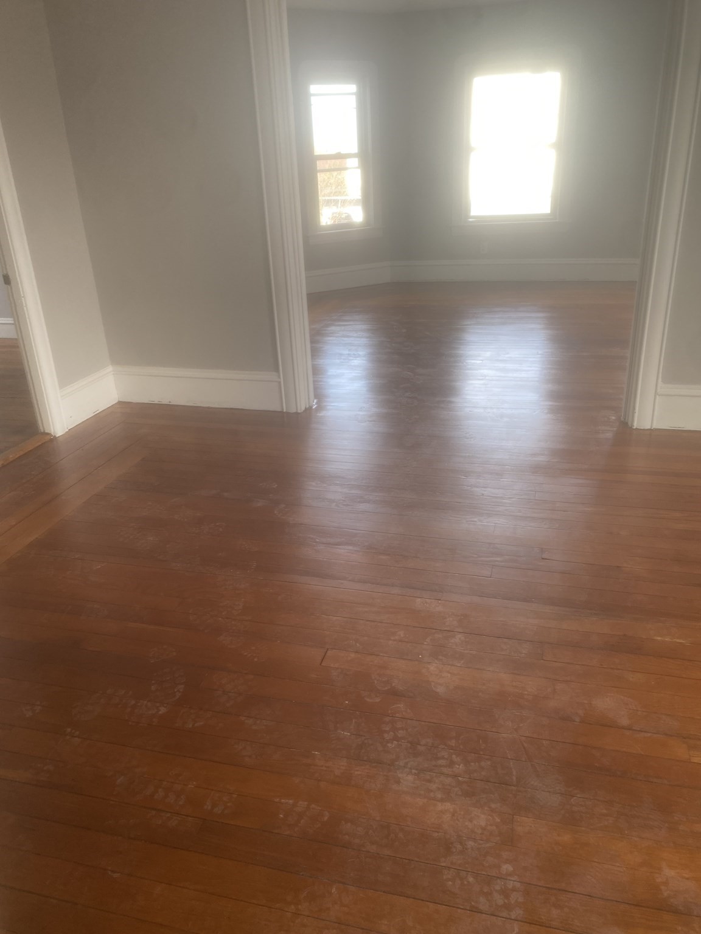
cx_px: 350
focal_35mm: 26
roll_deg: +2.3
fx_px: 702
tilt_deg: -22.9
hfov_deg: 53.1
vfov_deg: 67.3
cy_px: 467
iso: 64
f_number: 1.8
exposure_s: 1/121
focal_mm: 4.25
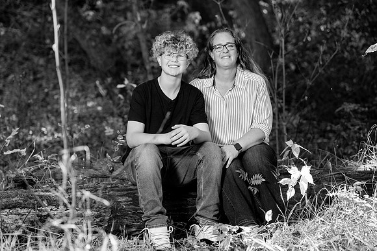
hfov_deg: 19.6
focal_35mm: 104
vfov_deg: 13.2
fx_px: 1089
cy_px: 126
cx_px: 188
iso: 100
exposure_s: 1/200
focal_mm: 104
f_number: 3.2
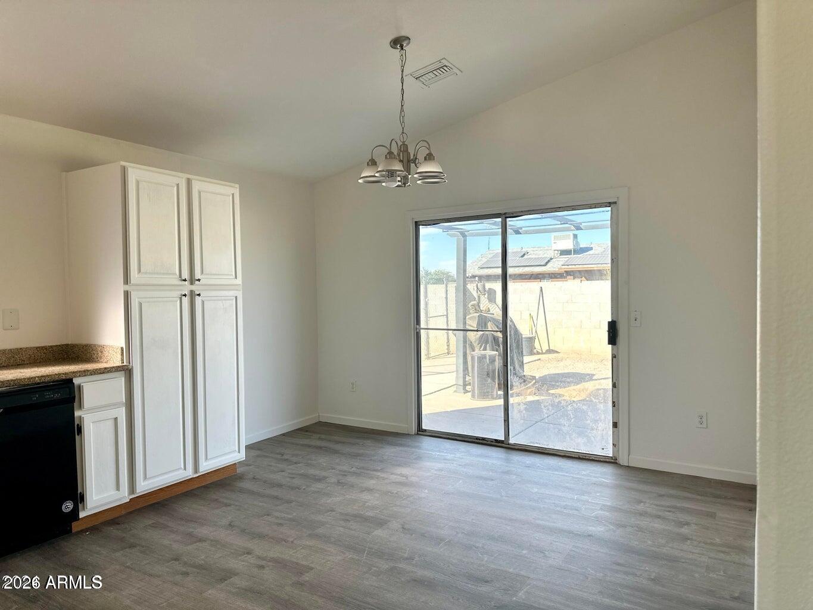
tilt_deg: -1.0
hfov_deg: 71.6
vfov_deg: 56.8
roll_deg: +0.9
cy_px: 305
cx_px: 406
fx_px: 564
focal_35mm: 24
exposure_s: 1/549
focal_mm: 6.86
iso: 80
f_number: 1.78
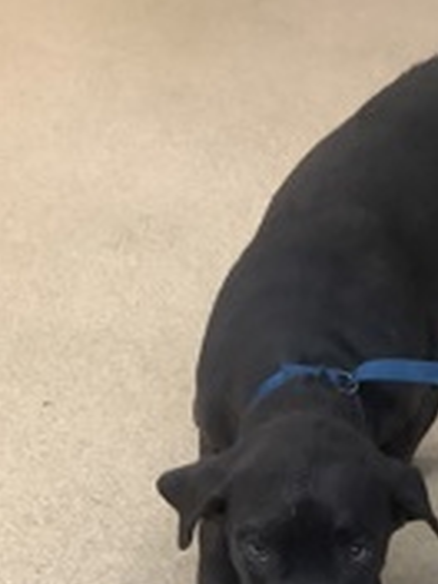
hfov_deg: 19.5
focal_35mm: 74
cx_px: 410
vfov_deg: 24.1
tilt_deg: -43.9
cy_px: 687
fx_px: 1248
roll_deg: -0.7
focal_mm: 3.3
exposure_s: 1/60
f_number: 2.4
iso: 200
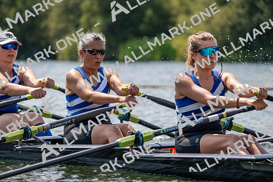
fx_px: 1911
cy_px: 91
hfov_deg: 8.2
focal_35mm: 252
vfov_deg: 5.5
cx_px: 136
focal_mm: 252
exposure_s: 1/1600
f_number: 5.6
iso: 250
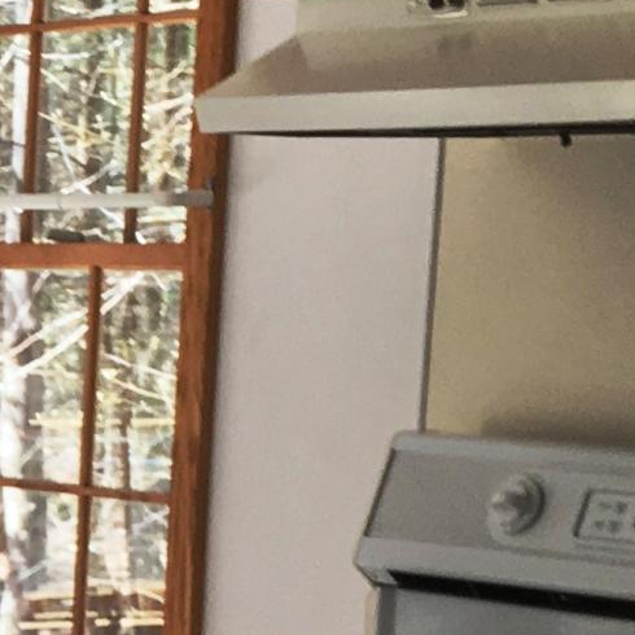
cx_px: -793
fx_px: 3258
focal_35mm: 157
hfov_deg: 10.0
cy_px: 781
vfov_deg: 10.9
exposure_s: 1/60
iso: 25
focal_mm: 4.15
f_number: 2.2
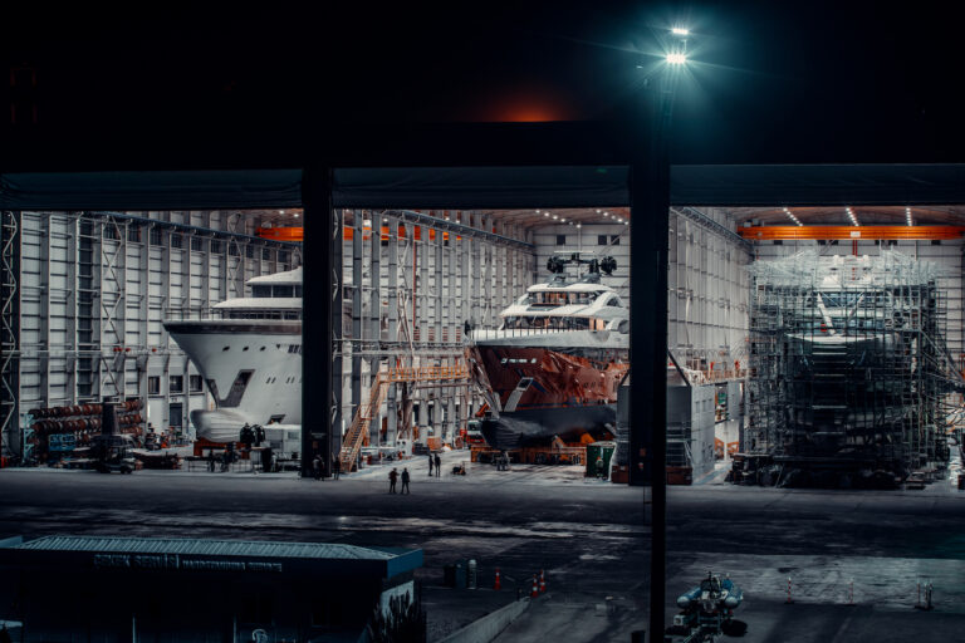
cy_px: 322
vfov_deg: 17.1
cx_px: 482
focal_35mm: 80
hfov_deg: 25.4
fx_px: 2144
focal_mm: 80
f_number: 7.1
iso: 100
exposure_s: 1/2
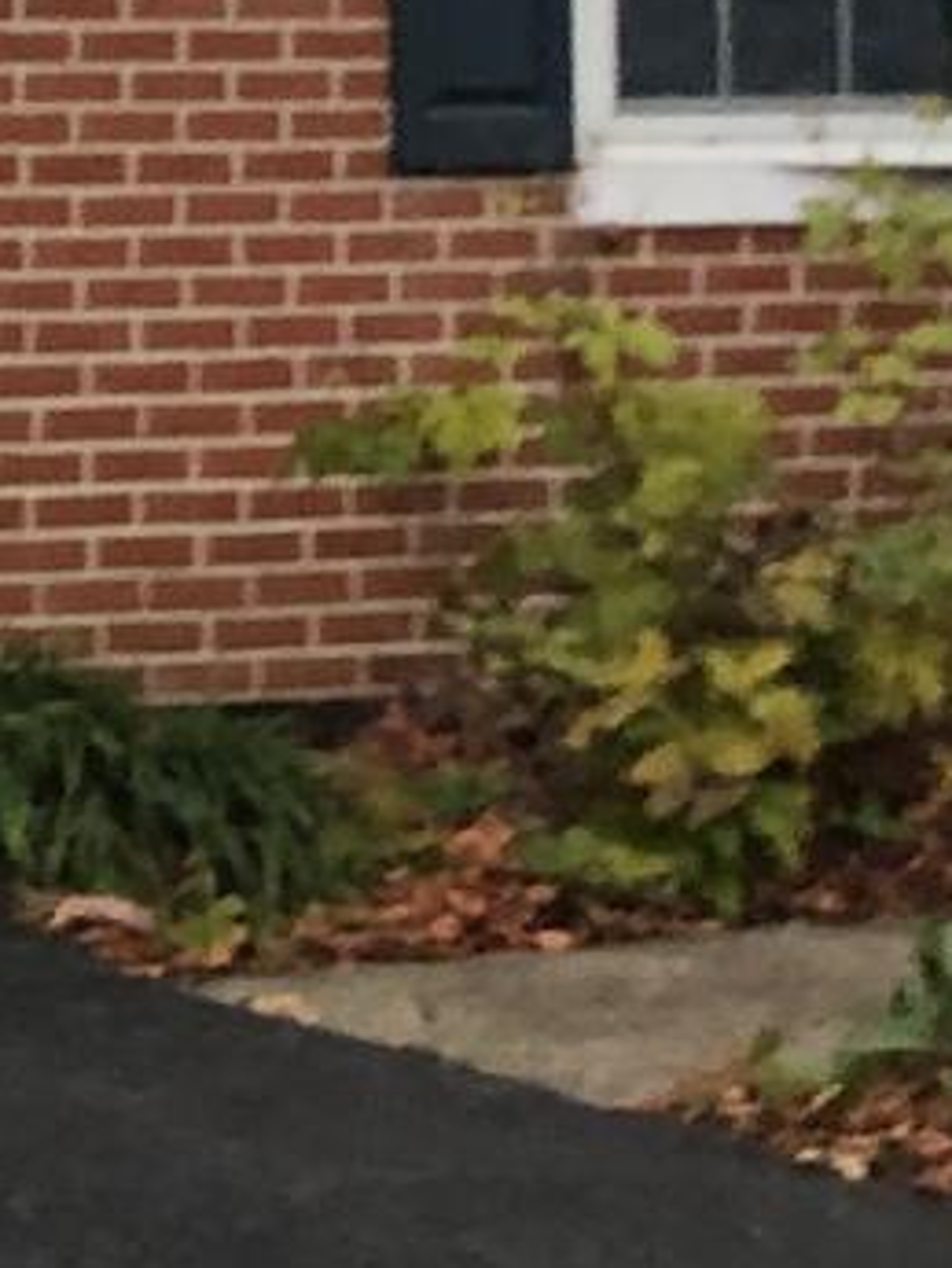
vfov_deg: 11.8
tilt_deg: +3.1
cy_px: 37
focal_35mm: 166
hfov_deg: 7.7
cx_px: -1944
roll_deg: -0.5
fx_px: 6083
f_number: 1.8
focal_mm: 4
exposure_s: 1/120
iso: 100
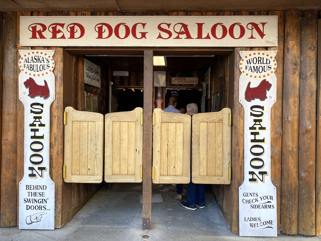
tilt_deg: -1.0
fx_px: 241
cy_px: 120
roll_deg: -2.1
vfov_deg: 53.1
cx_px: 160
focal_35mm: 26
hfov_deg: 67.3
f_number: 1.8
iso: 32
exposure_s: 1/175
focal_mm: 4.25
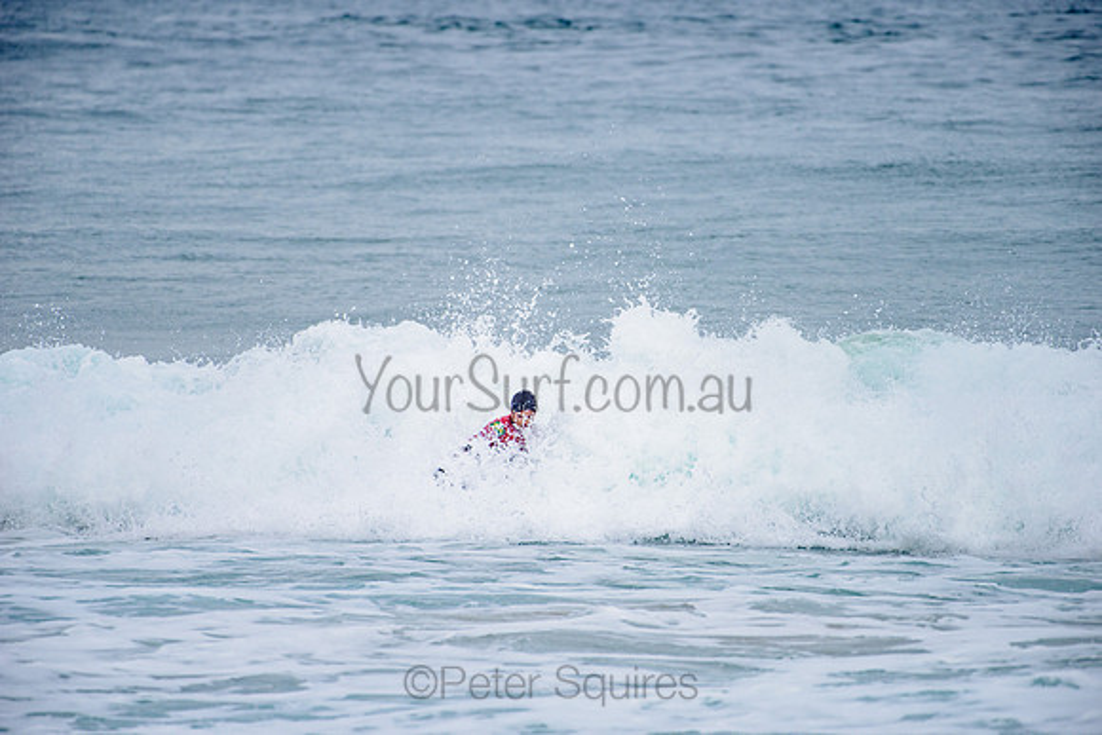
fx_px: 15311
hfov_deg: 4.1
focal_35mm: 500
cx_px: 551
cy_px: 368
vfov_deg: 2.8
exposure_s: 1/2000
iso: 400
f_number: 5.6
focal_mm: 500
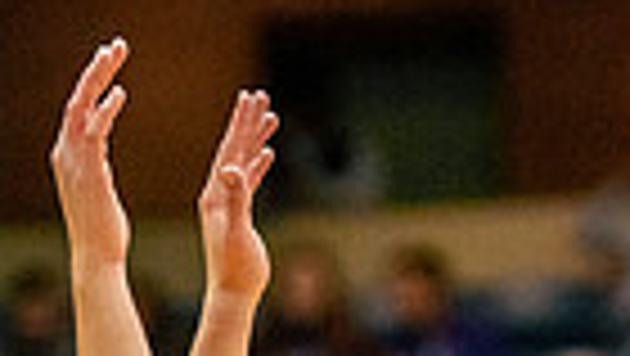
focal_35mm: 640
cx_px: 227
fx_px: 10699
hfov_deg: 3.4
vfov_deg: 1.9
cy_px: 924
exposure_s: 1/1250
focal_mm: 127
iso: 2000
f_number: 2.8
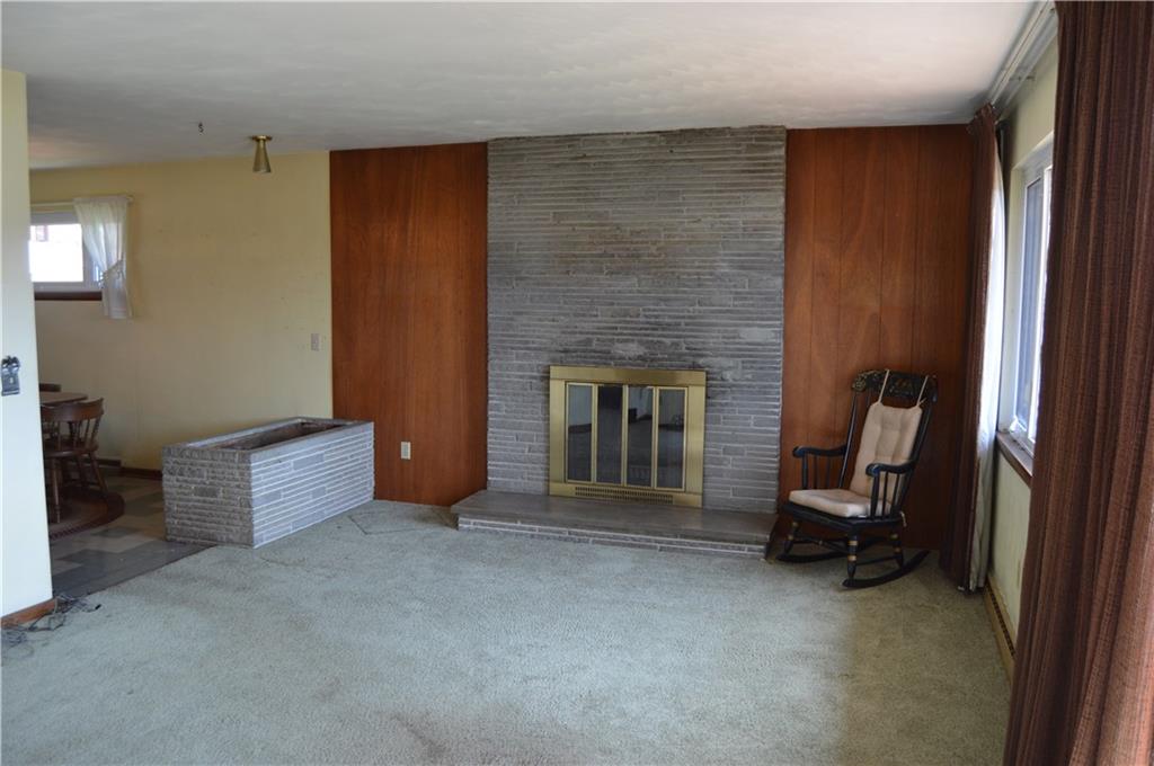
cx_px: 577
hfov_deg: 67.4
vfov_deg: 47.8
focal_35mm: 27
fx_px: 864
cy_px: 383
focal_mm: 18
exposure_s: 1/80
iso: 400
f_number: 4.5
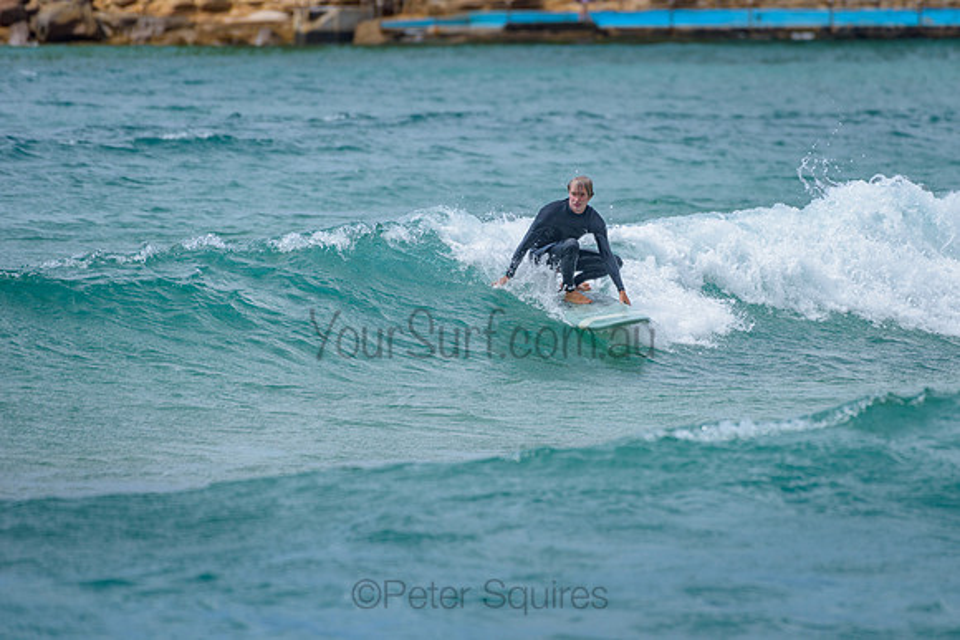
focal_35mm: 613
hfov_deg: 3.4
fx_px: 16348
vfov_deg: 2.2
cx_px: 588
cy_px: 248
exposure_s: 1/2000
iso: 200
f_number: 5.6
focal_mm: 500
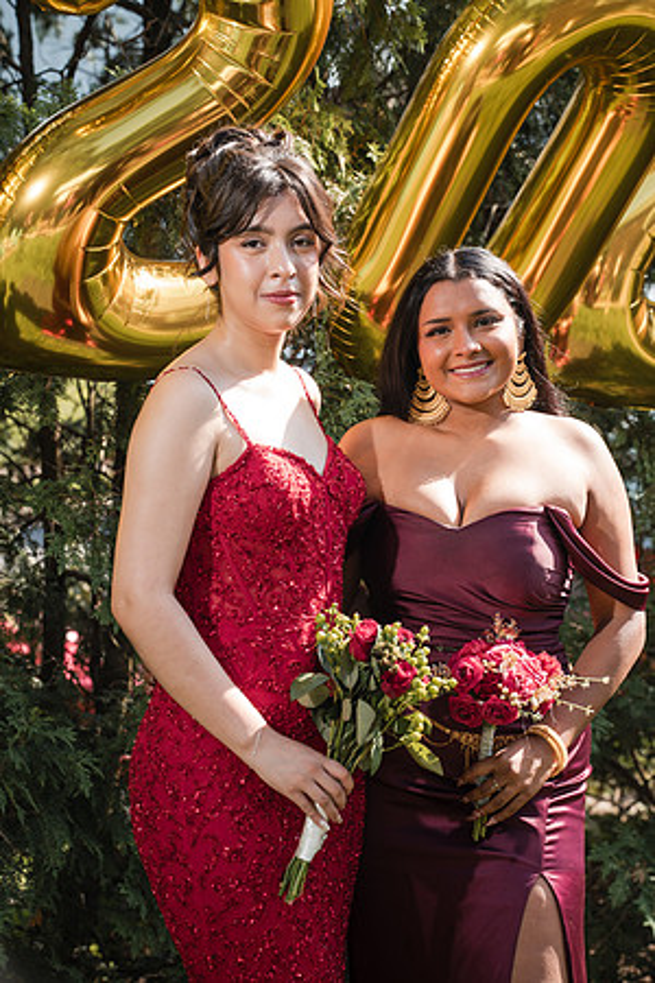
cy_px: 492
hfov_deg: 15.9
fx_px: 2347
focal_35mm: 86
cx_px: 328
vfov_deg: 23.6
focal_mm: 86
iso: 200
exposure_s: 1/250
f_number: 5
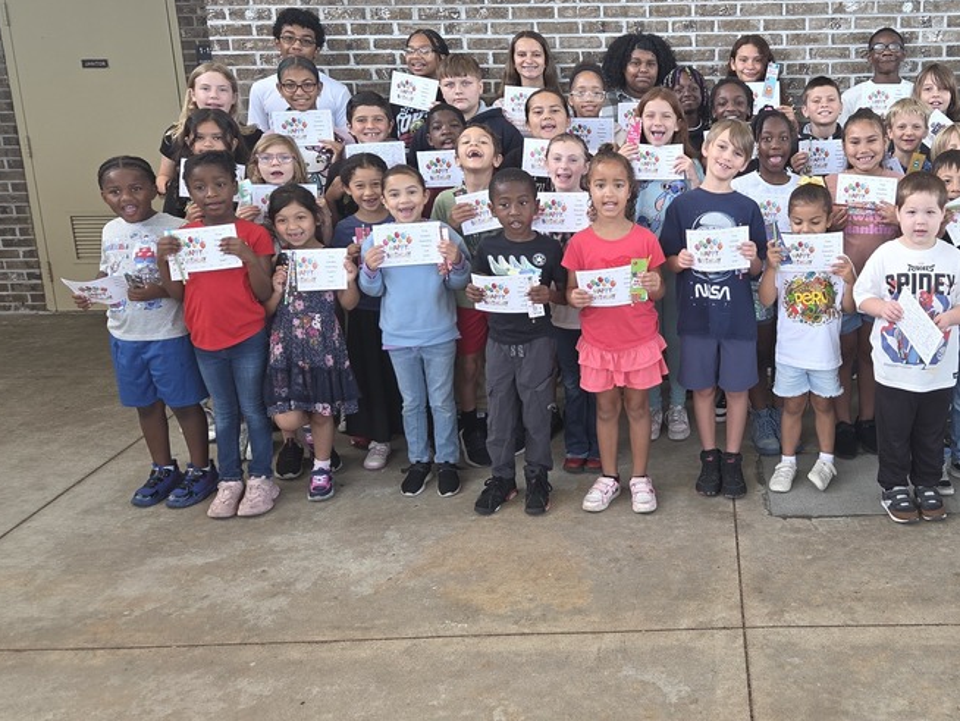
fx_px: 999
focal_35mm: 36
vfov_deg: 39.6
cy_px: 298
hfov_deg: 49.5
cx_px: 710
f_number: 1.8
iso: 80
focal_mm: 5.4
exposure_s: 1/60
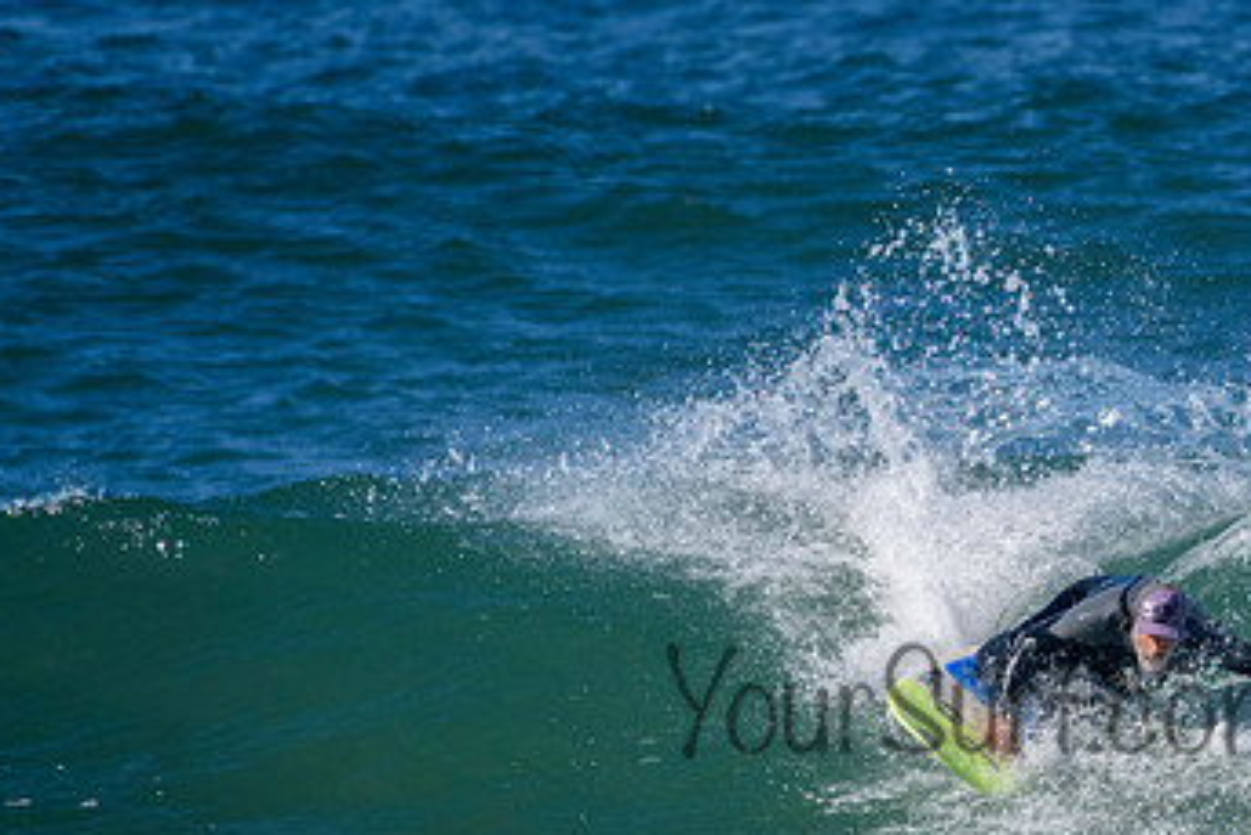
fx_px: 44149
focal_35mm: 1270
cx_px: 1043
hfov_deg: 1.6
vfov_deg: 1.1
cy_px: 669
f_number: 5.6
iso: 560
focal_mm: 500
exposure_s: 1/4000
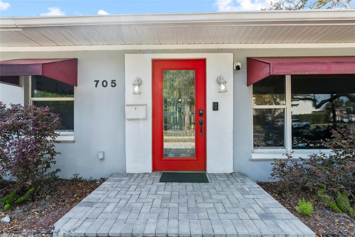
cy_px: 118
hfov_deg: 96.7
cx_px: 178
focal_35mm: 16
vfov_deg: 73.8
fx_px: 158
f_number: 7.1
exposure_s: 1/8
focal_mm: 16
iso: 100
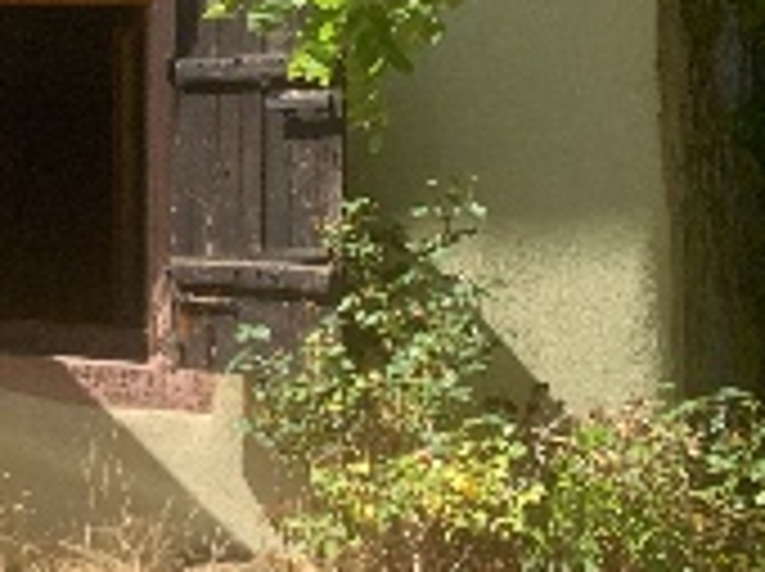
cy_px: -158
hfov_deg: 17.0
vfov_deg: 14.5
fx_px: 2163
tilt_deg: +9.8
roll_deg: -3.2
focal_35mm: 98
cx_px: -558
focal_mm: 4.25
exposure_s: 1/1136
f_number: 1.8
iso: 25
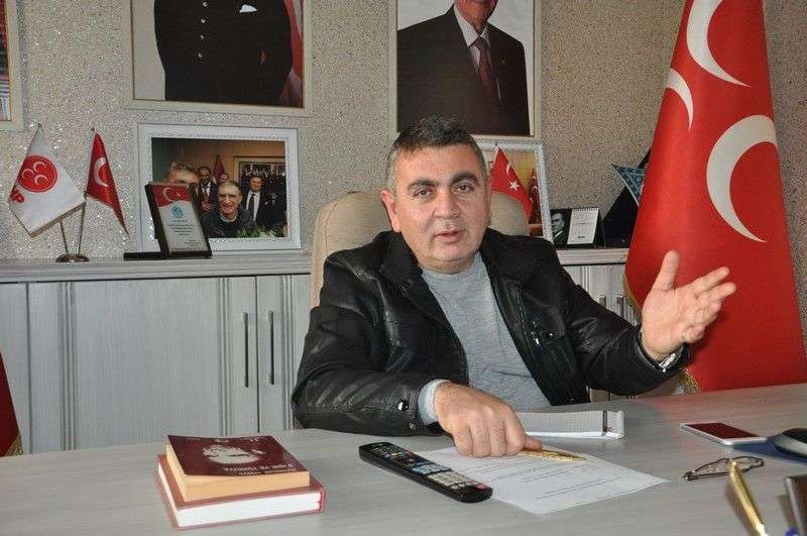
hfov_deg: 49.6
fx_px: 873
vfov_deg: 34.1
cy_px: 268
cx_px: 404
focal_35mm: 39
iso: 800
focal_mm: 26
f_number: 4
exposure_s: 1/60
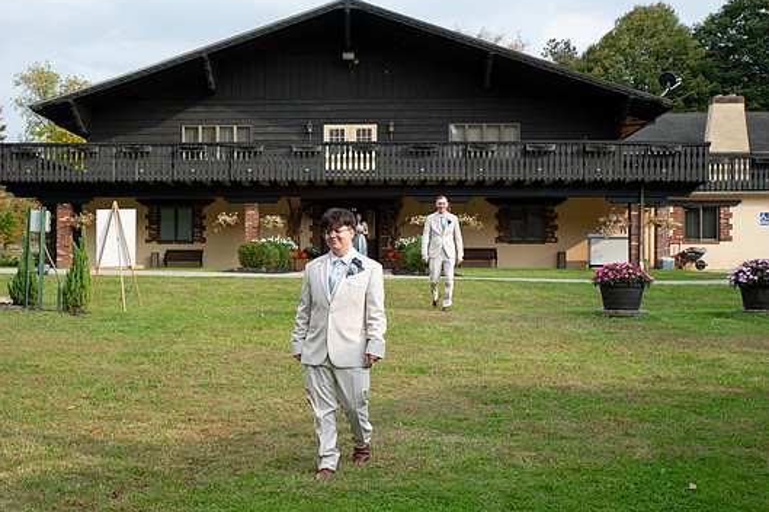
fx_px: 1131
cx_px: 334
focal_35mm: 53
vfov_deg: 25.5
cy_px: 271
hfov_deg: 37.5
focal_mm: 45
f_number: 8
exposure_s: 1/200
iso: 400
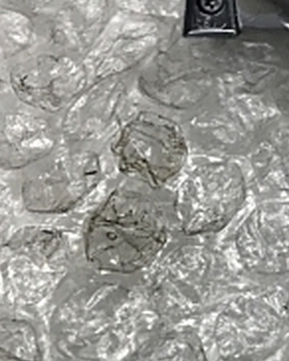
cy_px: -38
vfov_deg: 19.1
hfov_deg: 13.3
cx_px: 622
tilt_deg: -49.7
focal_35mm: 96
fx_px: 1025
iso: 32
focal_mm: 3.99
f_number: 1.8
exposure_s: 1/33
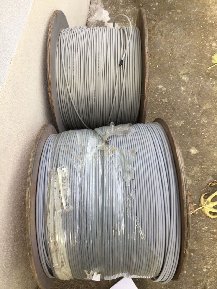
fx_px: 242
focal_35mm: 29
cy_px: 144
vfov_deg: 61.7
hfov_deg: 48.2
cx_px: 108
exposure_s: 1/119
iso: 32
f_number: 2.2
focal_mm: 4.15
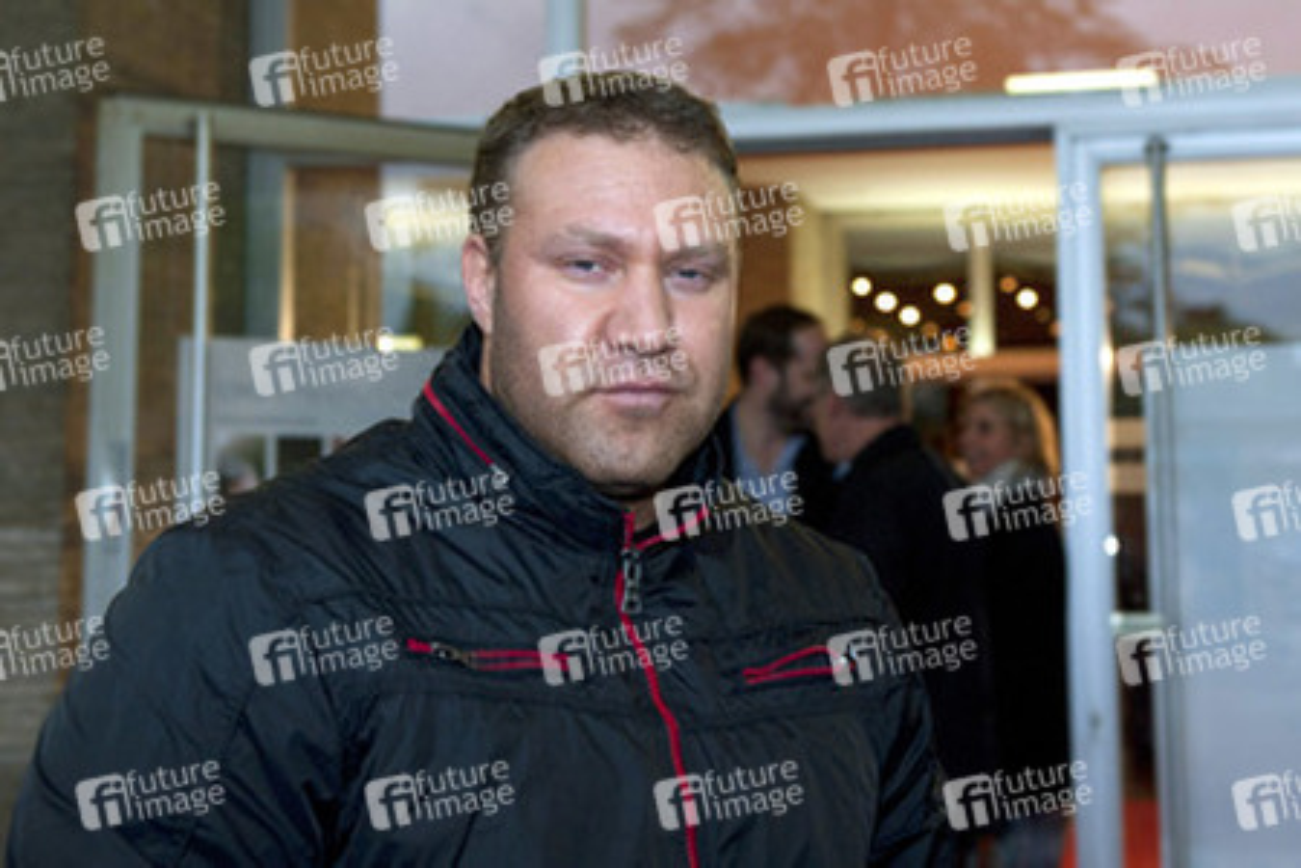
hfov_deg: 38.2
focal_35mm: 52
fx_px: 1879
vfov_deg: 26.0
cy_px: 434
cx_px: 650
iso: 1600
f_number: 4
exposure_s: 1/200
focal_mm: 52
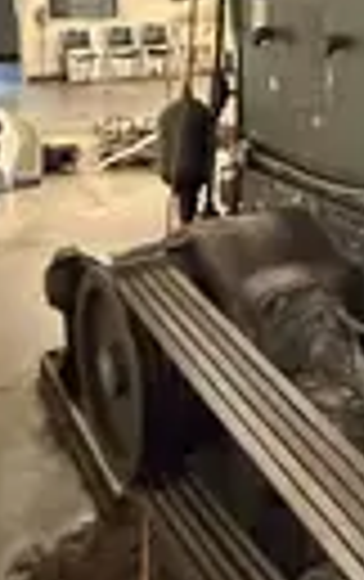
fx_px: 728
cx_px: 481
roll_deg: -1.6
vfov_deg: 40.7
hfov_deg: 24.3
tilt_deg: -3.6
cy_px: 76
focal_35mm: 46
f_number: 2.2
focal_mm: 2.22
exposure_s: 1/40
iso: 1000
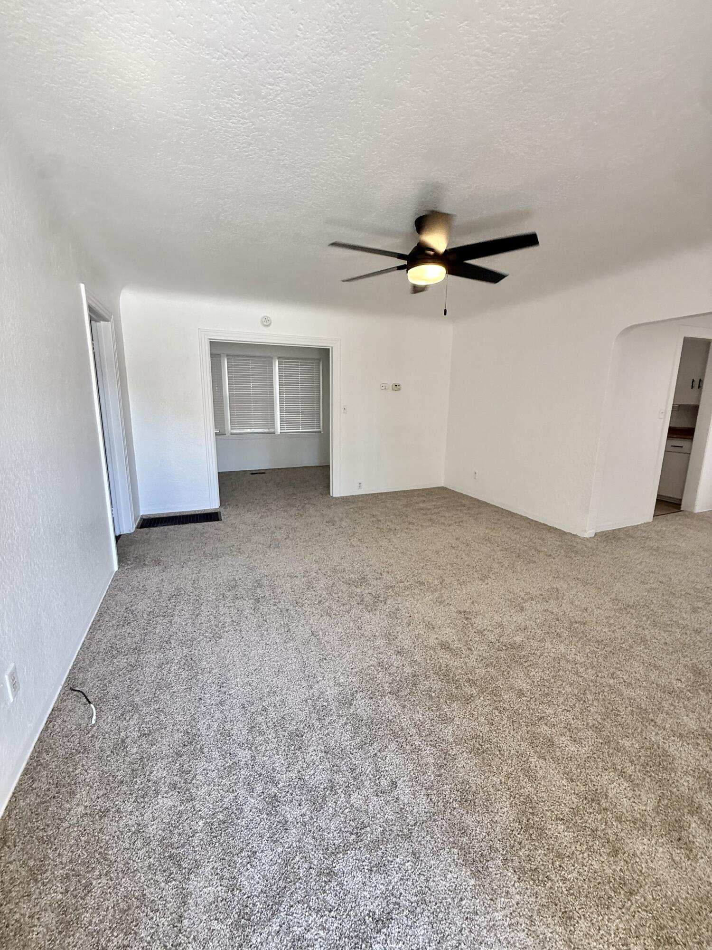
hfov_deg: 85.7
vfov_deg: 102.1
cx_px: 356
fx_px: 384
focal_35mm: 14
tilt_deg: -9.5
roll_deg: +0.4
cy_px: 475
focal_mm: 2.22
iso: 200
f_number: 2.2
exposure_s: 1/120
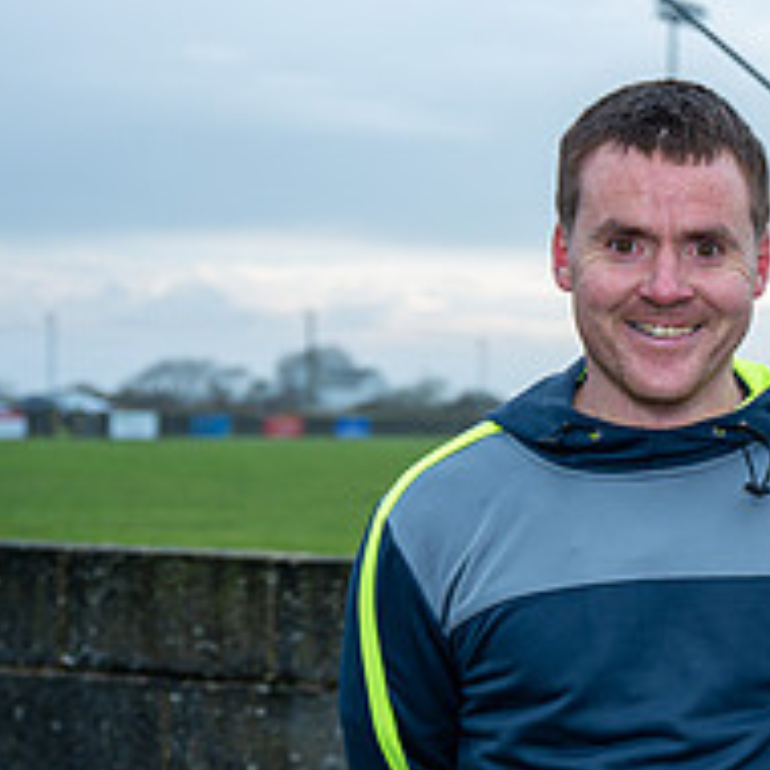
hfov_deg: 15.8
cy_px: 521
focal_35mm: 101
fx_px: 2542
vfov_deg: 17.2
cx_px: 1163
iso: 100
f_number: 4
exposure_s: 1/200
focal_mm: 39
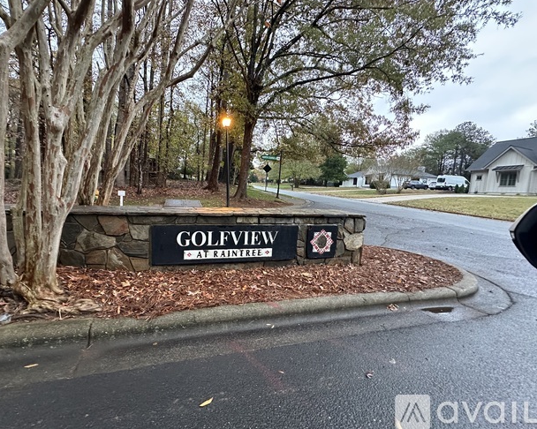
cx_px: 243
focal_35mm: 15
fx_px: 238
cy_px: 209
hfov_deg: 96.5
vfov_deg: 84.0
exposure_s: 1/60
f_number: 2.2
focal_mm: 2.22
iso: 1000
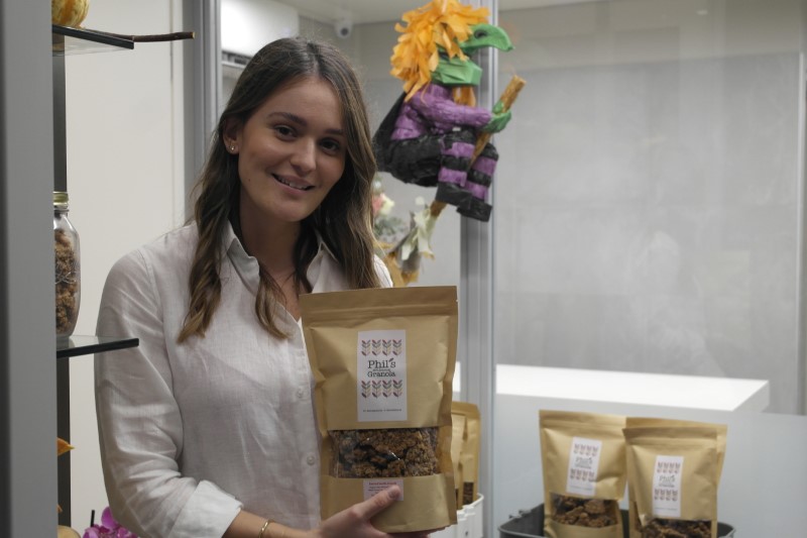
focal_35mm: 49
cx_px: 404
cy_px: 269
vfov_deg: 27.5
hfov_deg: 40.4
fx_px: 1098
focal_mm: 32
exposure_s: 1/30
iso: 400
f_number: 4.5
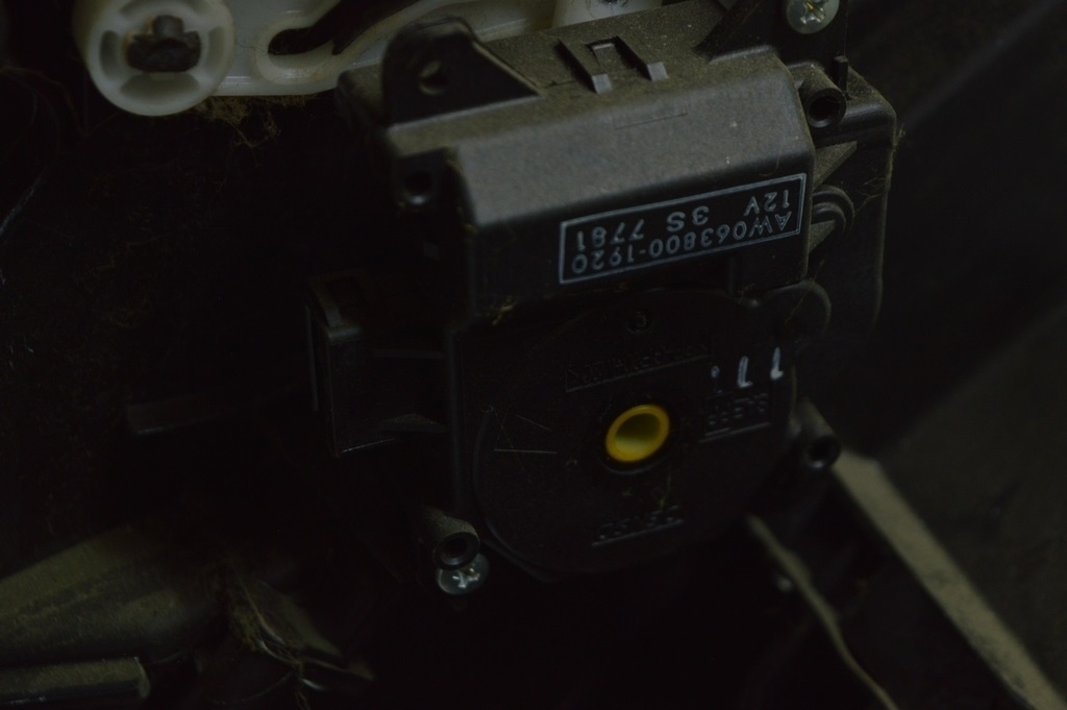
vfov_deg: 16.5
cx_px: 534
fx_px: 2443
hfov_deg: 24.6
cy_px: 355
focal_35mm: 82
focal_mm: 55
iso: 400
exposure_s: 1/60
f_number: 5.6
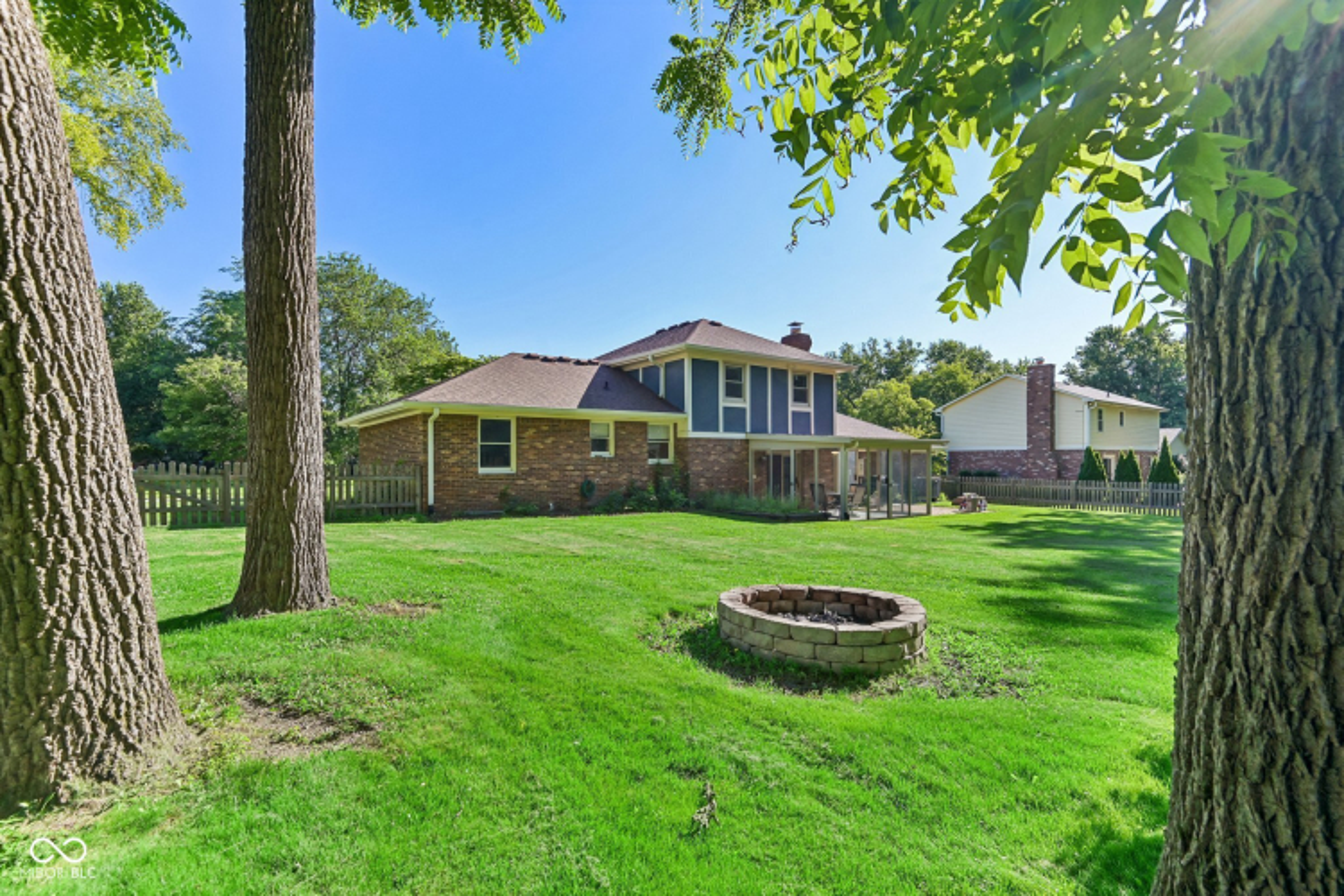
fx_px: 597
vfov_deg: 73.7
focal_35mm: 16
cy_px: 448
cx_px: 672
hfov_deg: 96.7
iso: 100
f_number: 8
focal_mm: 16
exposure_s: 1/200
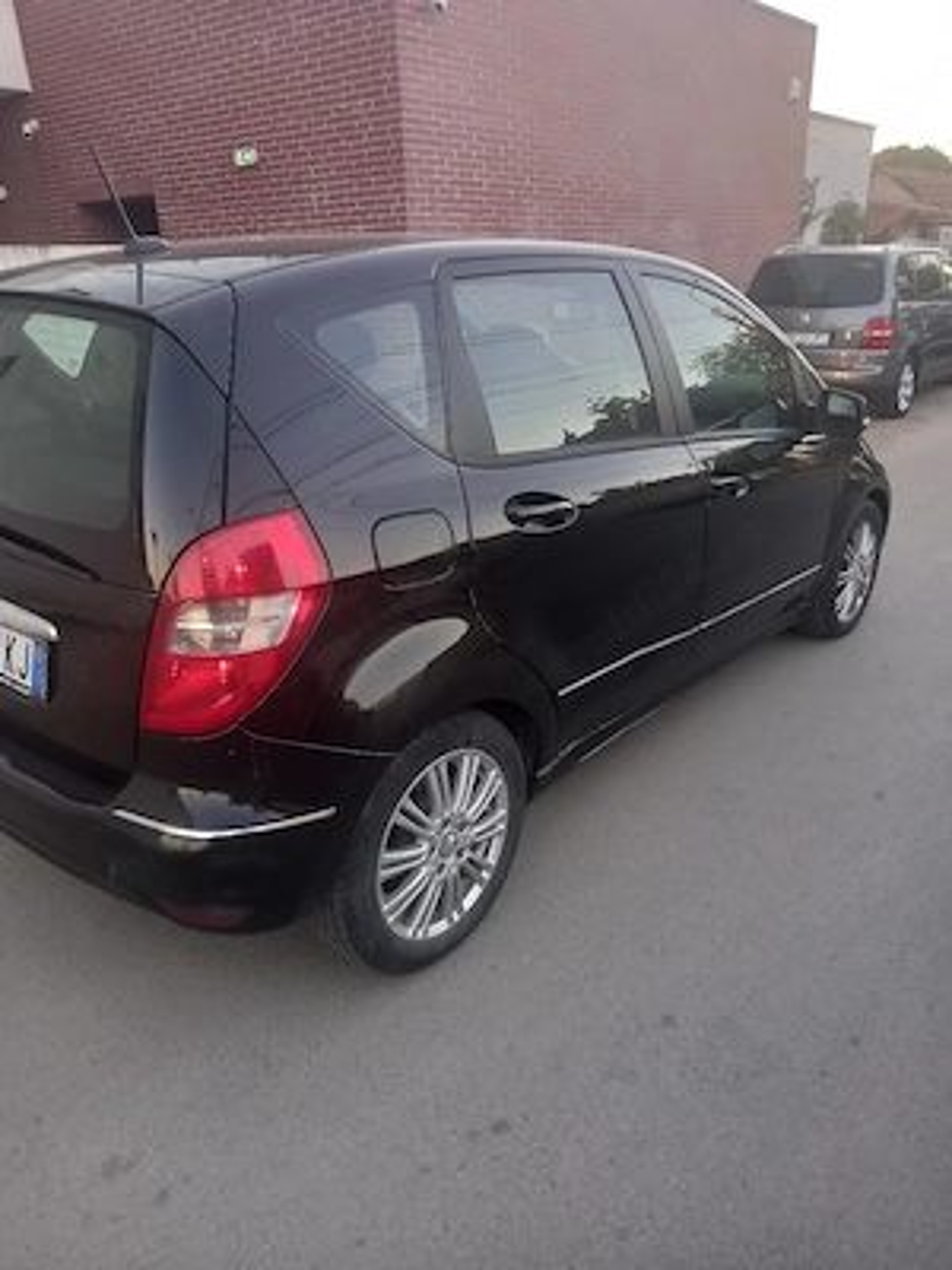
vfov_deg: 69.4
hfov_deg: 54.9
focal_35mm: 25
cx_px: 476
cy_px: 635
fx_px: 917
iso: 100
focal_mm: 4.6
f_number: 2
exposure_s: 1/50
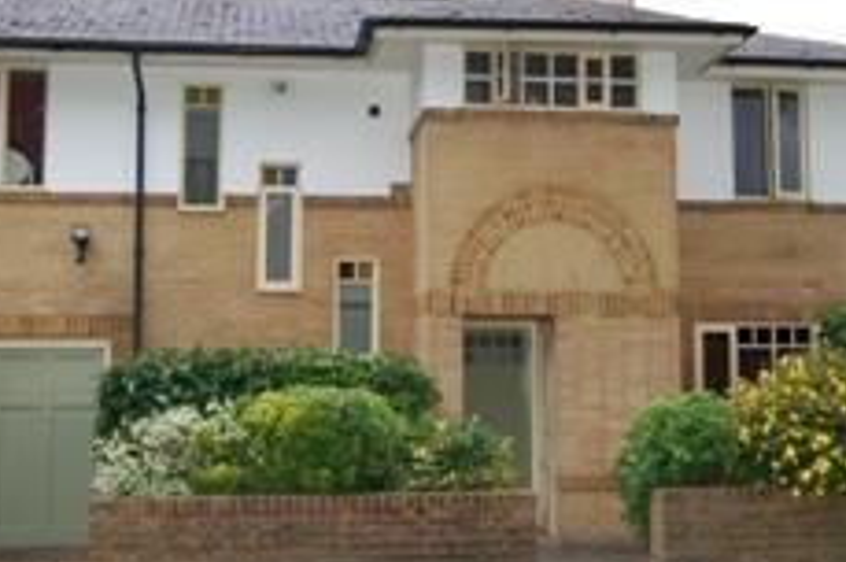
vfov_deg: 22.5
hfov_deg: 33.4
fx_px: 1408
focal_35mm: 60
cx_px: 465
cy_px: 222
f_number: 3.5
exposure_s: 1/500
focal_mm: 16
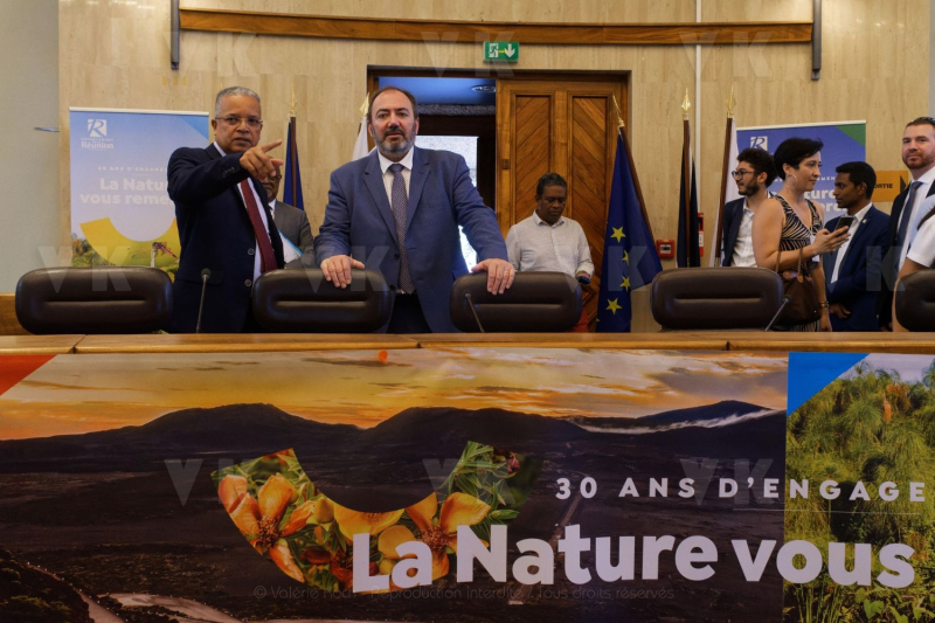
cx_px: 468
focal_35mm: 36
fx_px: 935
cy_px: 312
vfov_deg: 36.9
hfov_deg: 53.1
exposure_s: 1/250
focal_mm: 24
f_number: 8
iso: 4000
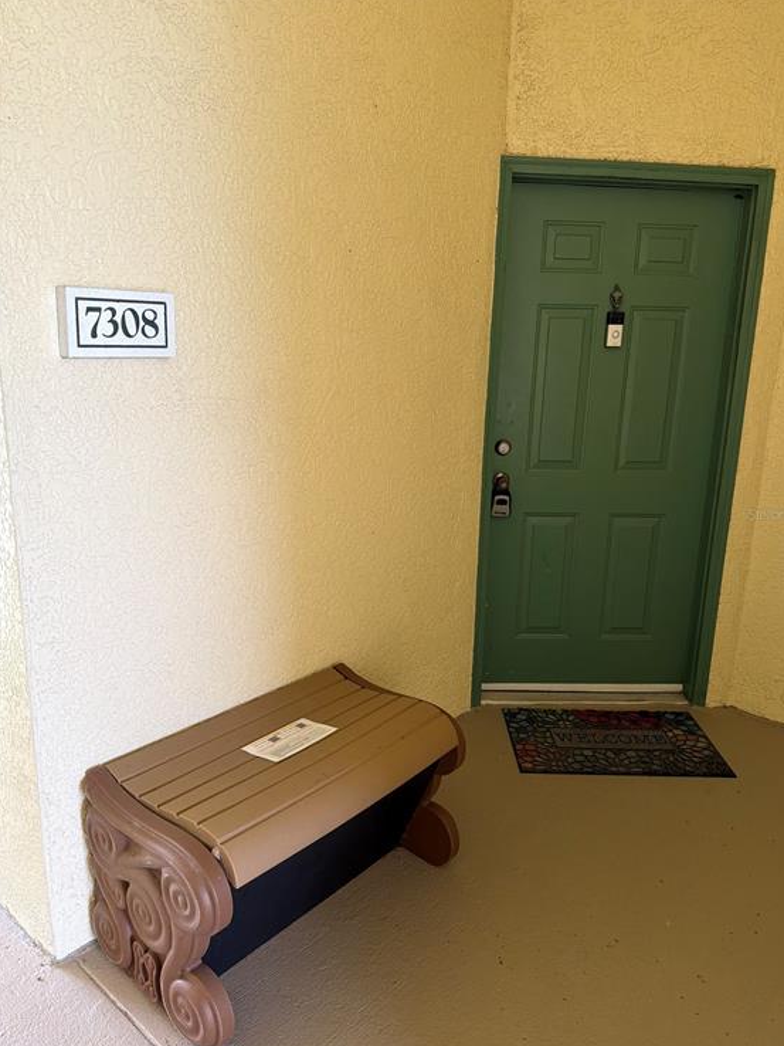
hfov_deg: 54.9
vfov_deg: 69.4
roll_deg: -1.8
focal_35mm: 25
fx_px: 755
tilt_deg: -14.8
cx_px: 404
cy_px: 514
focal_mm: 6.76
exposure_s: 1/121
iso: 160
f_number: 1.78
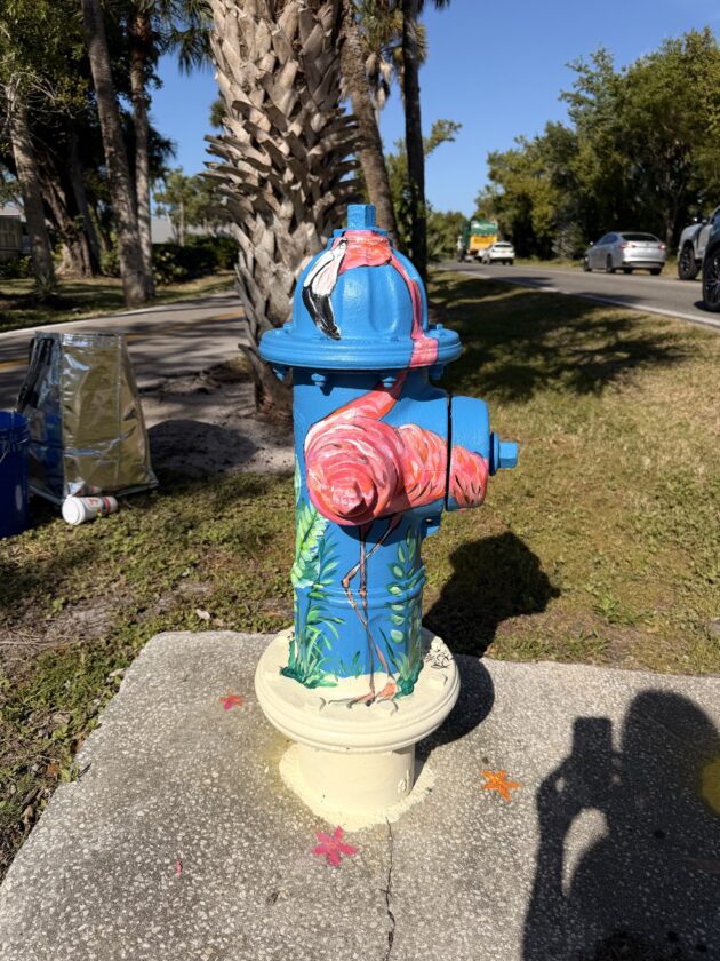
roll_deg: -0.3
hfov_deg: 56.8
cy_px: 480
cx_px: 360
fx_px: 666
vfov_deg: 71.6
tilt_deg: -18.0
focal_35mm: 24
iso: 80
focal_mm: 6.76
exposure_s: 1/7353
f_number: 1.78
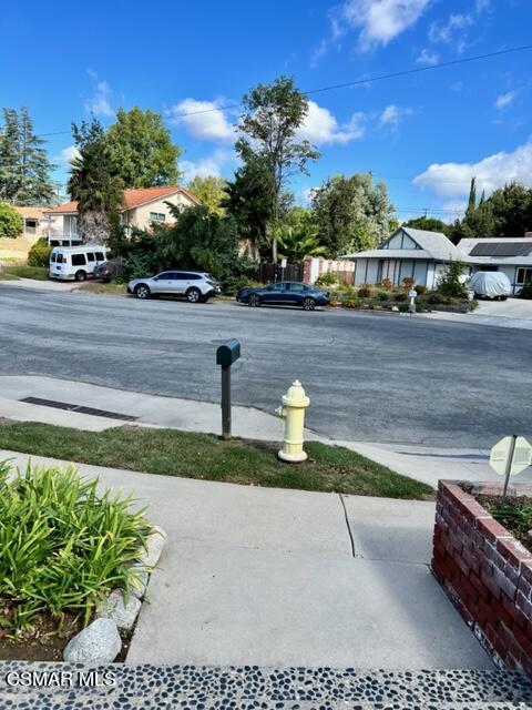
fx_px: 533
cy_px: 355
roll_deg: -1.8
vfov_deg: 67.3
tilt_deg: -8.1
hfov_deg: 53.1
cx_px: 266
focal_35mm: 26
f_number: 1.5
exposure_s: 1/2404
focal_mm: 5.7
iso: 50
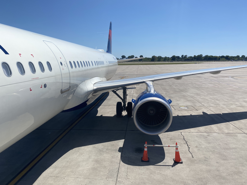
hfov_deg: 67.3
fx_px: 186
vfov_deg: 53.1
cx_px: 124
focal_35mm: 26
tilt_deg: -10.3
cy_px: 92
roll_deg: +0.4
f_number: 1.8
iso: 32
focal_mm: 4.25
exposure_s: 1/5236
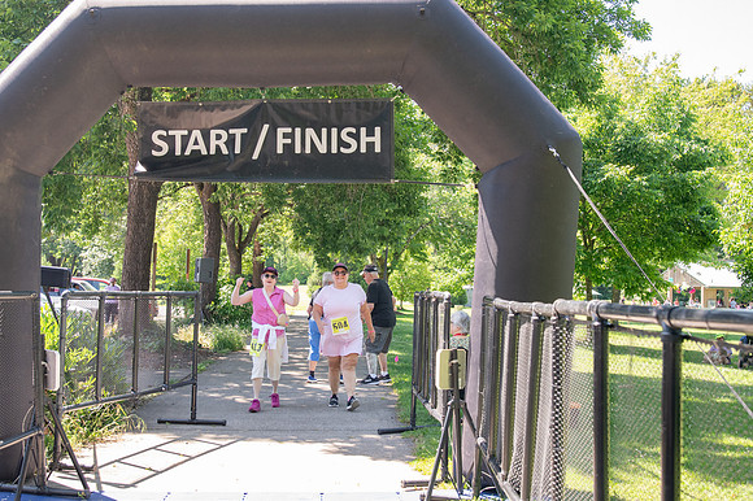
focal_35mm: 46
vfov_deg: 29.2
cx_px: 376
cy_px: 250
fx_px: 962
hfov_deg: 42.8
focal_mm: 31
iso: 500
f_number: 4
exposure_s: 1/400
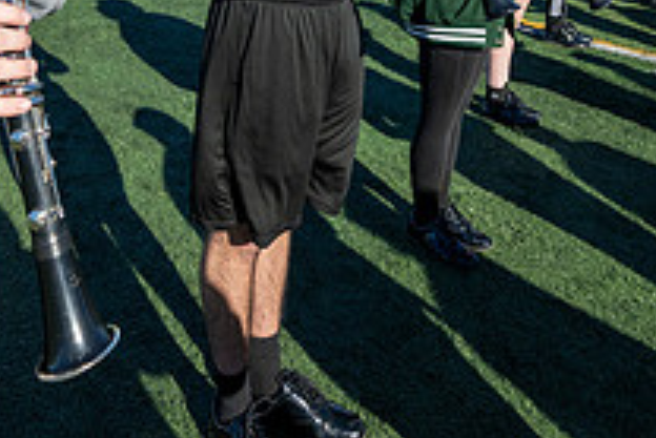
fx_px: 711
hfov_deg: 49.0
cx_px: 240
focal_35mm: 39
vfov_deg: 27.3
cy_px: -162
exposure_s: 1/2000
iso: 320
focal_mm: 14
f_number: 5
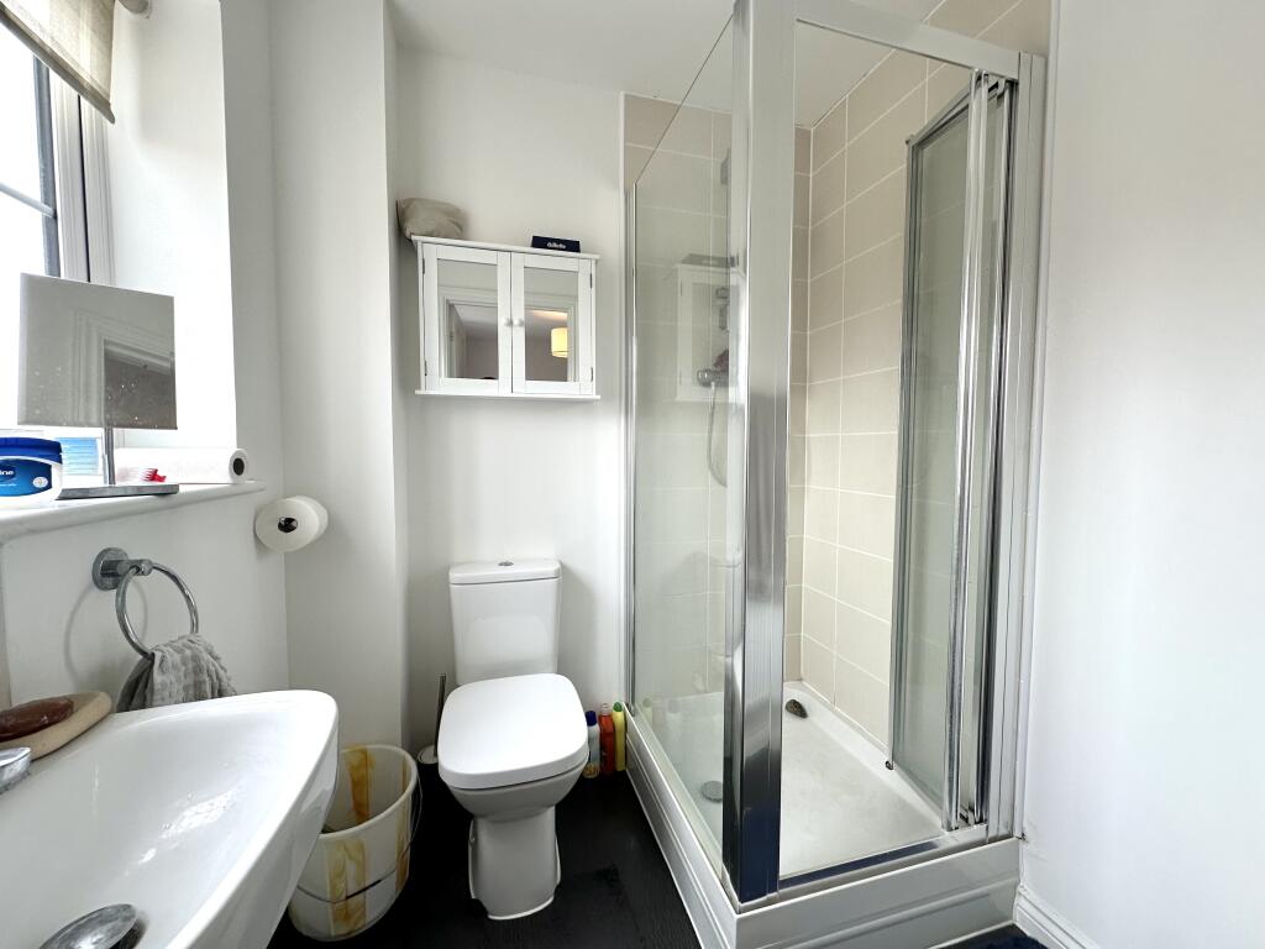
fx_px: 512
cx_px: 632
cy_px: 474
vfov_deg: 85.7
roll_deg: -0.4
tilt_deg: -3.0
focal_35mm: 14
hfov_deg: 102.1
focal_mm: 2.22
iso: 80
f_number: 2.2
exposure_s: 1/99
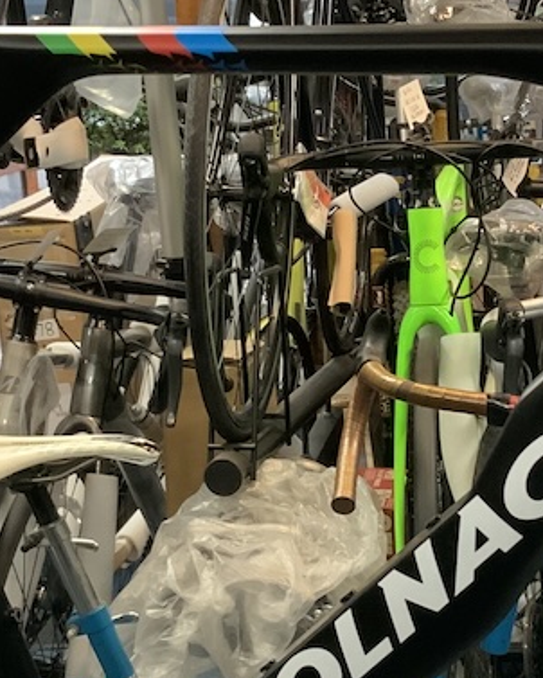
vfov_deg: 21.2
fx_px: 1806
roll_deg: +2.6
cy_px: 450
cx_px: 378
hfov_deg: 17.0
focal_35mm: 90
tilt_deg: -18.4
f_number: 1.8
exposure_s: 1/50
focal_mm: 3
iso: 250
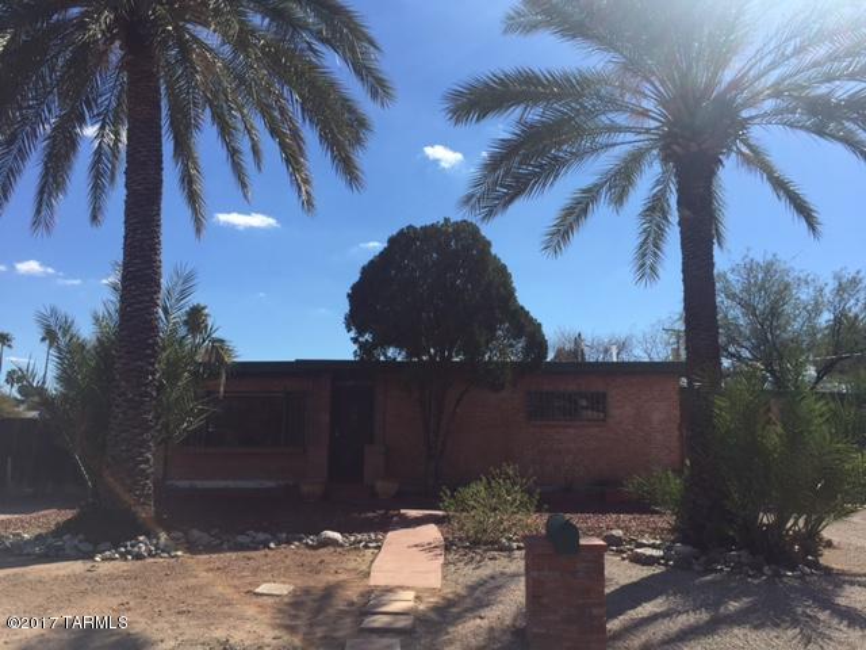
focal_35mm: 29
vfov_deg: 48.2
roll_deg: -0.7
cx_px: 433
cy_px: 325
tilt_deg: +8.1
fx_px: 726
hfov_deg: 61.7
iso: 32
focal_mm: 4.15
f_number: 2.2
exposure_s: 1/2326
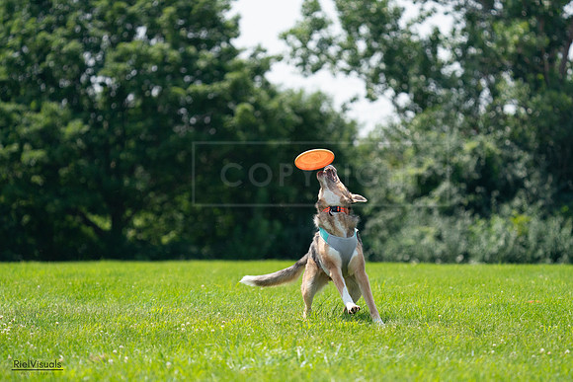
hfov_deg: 7.1
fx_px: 4601
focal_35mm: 289
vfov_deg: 4.8
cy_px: 191
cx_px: 286
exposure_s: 1/4000
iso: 1250
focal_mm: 289
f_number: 5.6
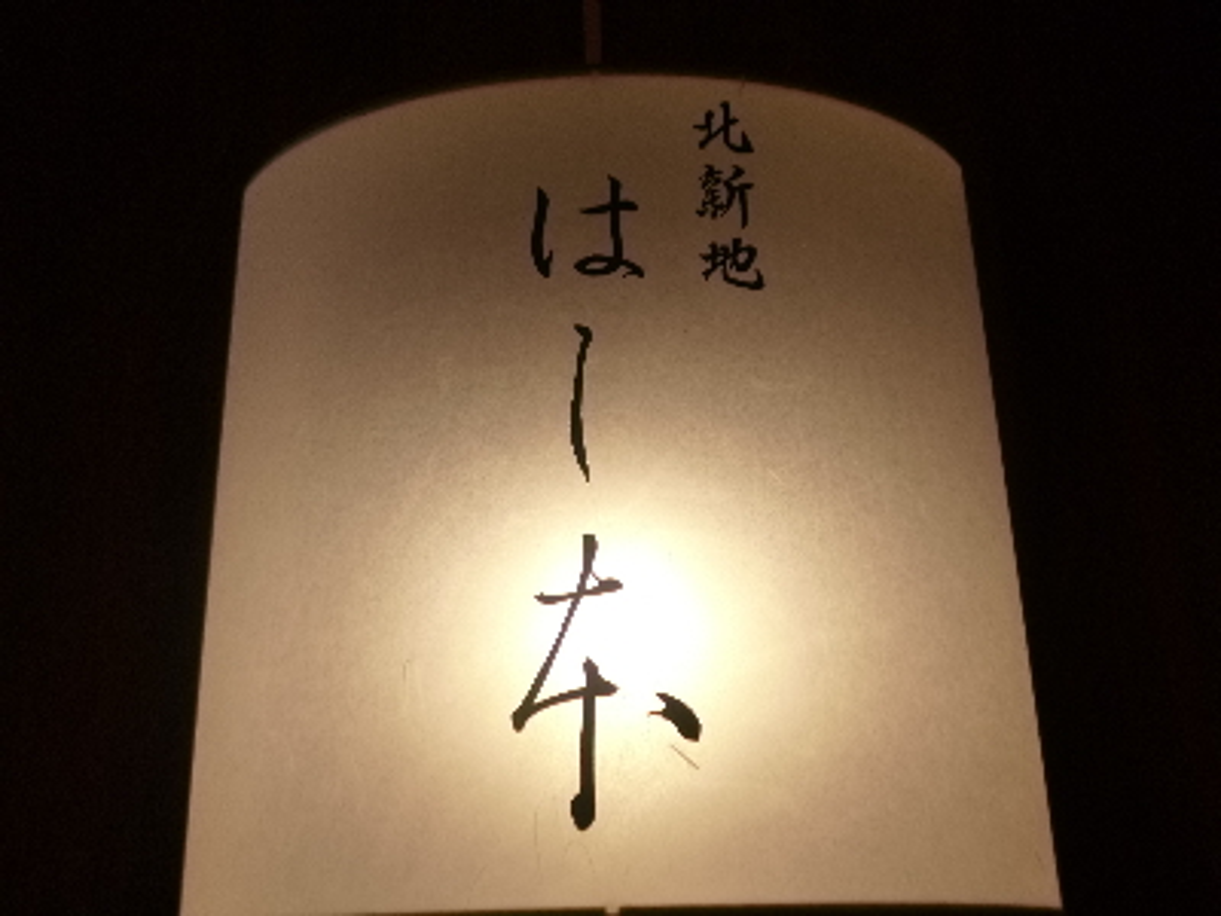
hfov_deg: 49.0
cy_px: 458
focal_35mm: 38
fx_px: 1340
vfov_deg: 37.7
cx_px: 610
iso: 200
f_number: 3.2
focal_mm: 6.8
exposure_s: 1/60
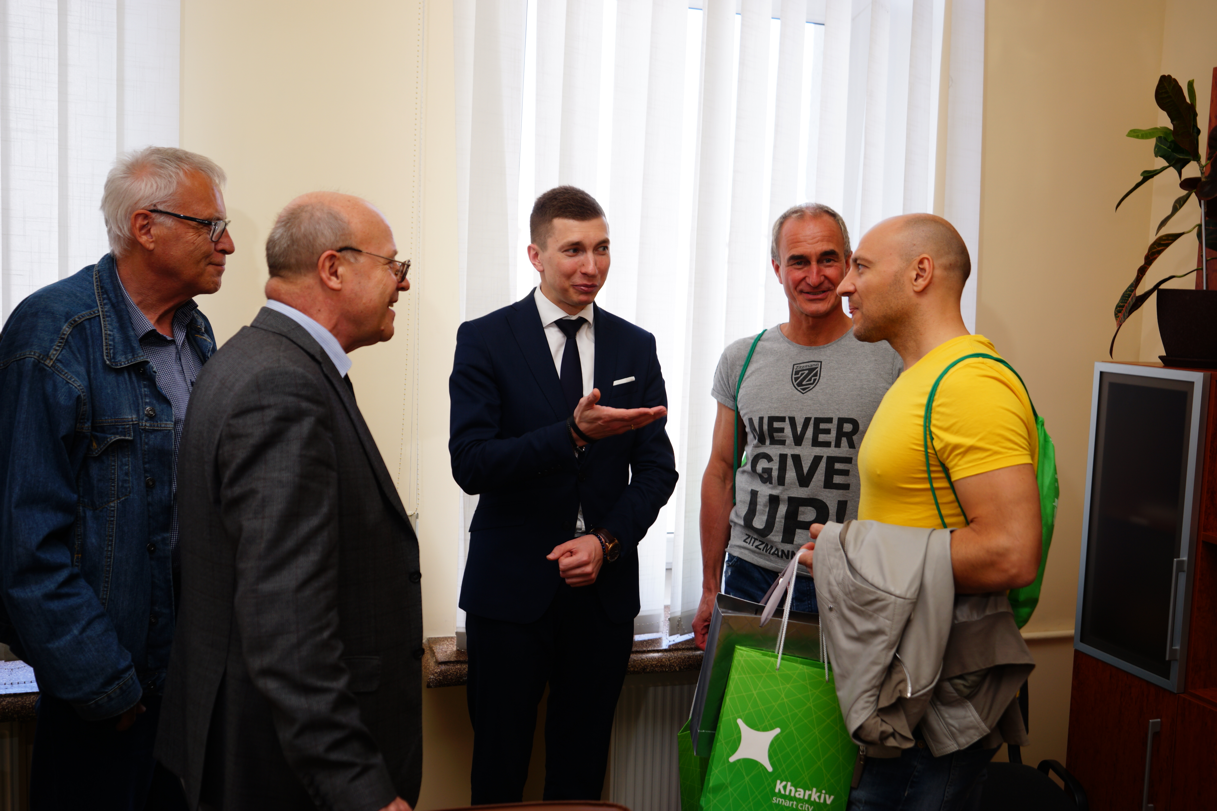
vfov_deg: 37.9
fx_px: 1183
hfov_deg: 54.4
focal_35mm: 35
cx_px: 608
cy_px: 406
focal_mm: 35
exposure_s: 1/125
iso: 125
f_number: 2.8
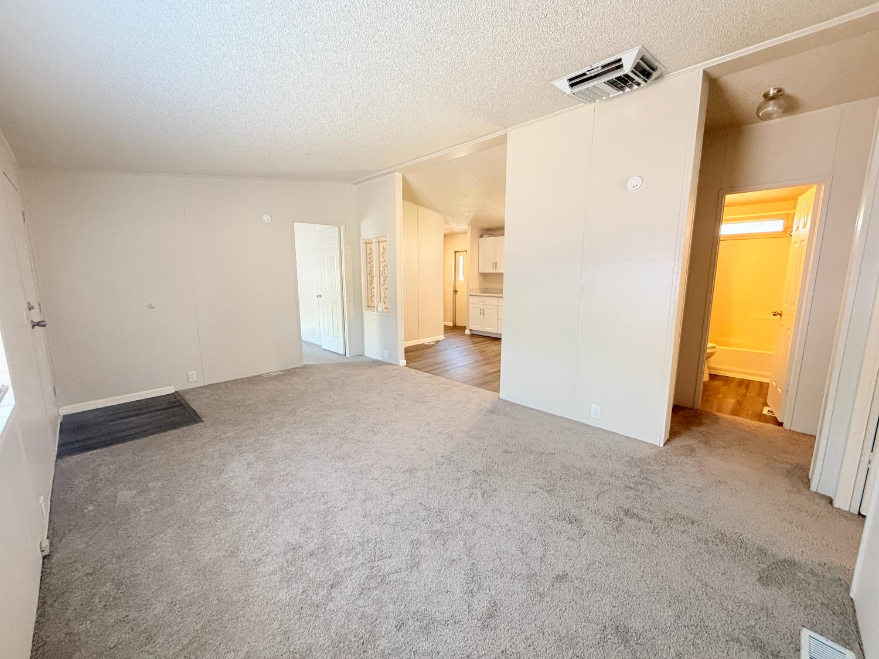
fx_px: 356
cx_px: 440
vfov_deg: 85.7
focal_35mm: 14
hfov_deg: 102.1
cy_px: 330
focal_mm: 2.22
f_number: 2.2
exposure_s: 1/60
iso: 320
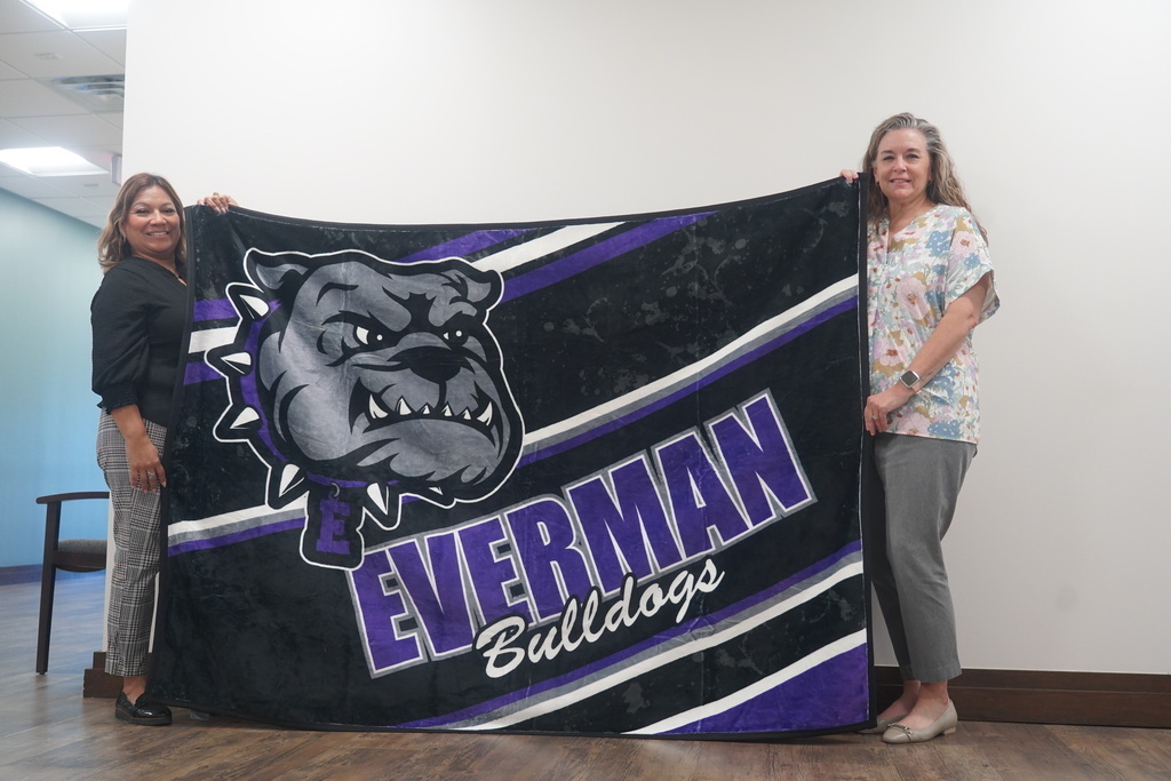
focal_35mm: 35
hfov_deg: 54.4
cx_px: 586
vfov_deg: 37.9
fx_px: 1139
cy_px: 390
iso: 2500
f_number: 4
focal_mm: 35
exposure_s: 1/160
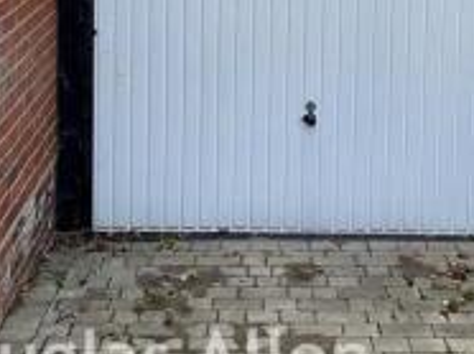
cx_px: 310
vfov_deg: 15.8
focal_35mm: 91
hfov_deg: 21.5
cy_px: -22
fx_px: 1244
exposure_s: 1/183
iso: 16
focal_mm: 3
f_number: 1.8
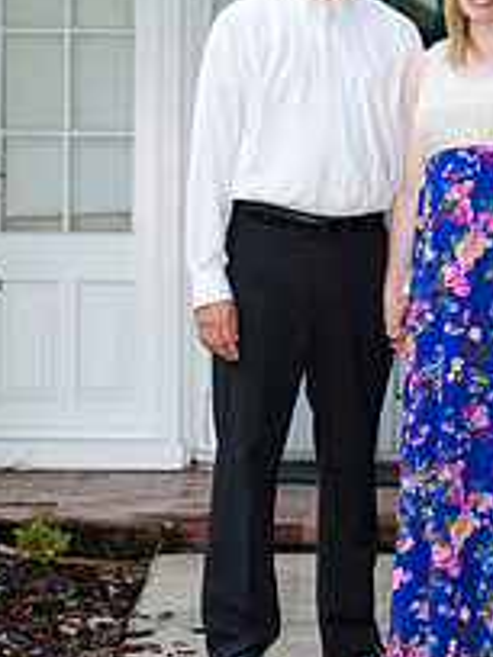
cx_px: 359
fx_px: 3627
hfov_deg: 7.8
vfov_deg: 10.3
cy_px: 184
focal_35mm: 191
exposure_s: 1/125
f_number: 2.8
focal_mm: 90
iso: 640
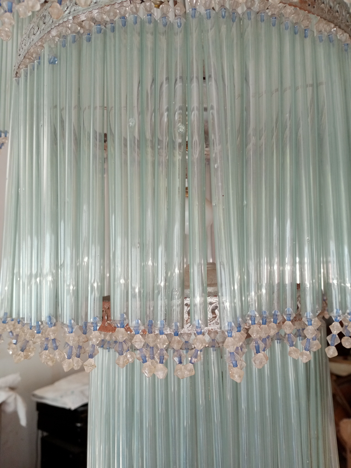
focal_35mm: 28
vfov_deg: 63.4
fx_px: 379
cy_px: 234
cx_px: 176
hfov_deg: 49.7
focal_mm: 4.05
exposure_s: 1/33.3
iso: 124
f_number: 1.8
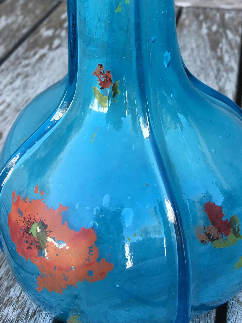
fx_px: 475
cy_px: 58
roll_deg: +1.4
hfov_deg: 28.5
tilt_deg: -26.2
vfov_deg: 36.1
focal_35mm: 51
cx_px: 133
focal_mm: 4.15
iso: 32
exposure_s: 1/100
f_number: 2.2
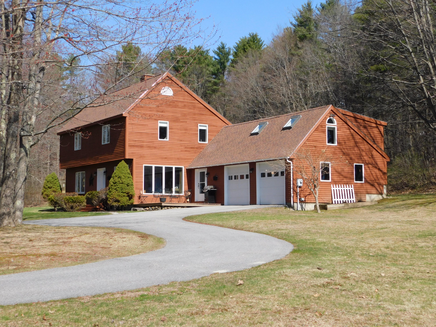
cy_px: 164
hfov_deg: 37.5
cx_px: 218
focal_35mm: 51
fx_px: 642
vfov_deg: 28.6
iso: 125
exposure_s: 1/800
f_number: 3.8
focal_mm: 9
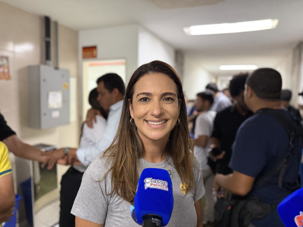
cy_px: 114
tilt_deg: -5.3
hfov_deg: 71.6
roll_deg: +0.4
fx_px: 210
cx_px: 152
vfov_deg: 56.8
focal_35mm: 24
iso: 800
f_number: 1.78
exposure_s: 1/60
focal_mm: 6.76
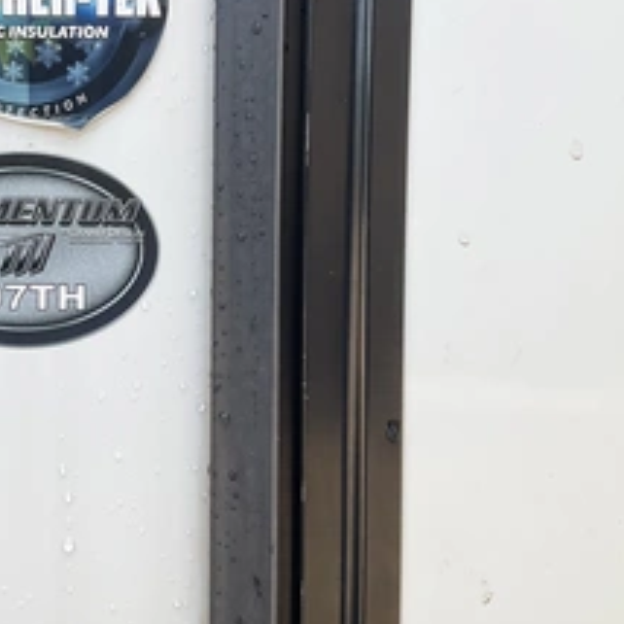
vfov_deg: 35.3
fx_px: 979
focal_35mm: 48
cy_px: 277
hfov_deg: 34.2
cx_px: 114
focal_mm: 3
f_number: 1.8
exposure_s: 1/342
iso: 25
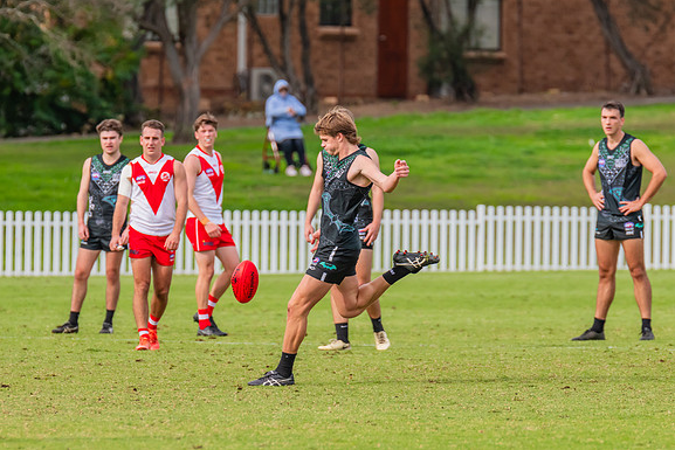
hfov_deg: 3.8
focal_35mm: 546
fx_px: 10239
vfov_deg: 2.5
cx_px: 298
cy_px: 251
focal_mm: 420
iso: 800
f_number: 6.3
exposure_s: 1/1600
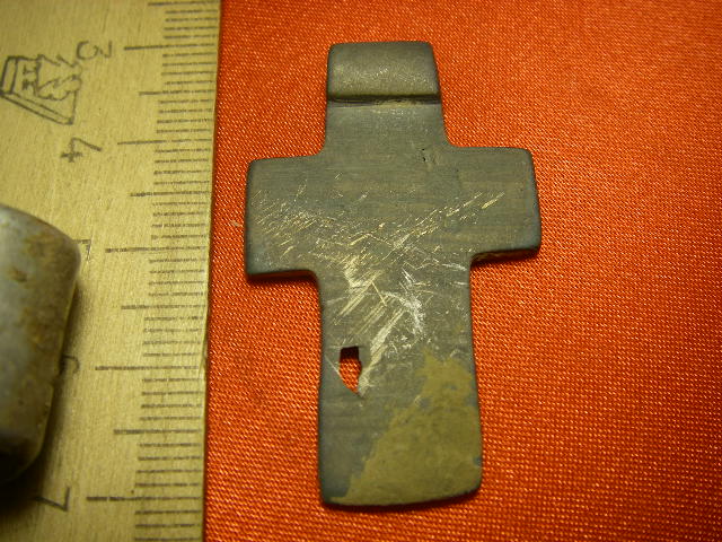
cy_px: 271
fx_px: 793
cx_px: 361
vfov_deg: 37.7
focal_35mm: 38
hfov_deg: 49.0
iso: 64
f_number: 3.3
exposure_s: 1/60
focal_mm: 6.3
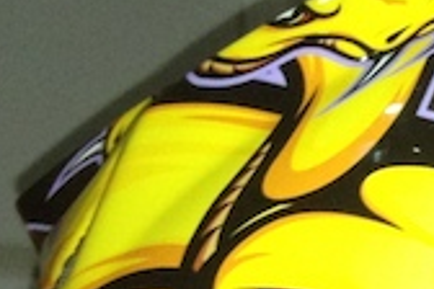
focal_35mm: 222
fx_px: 2676
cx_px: 1062
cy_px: 377
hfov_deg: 8.4
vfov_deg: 6.1
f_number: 2.4
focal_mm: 4.28
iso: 125
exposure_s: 1/17
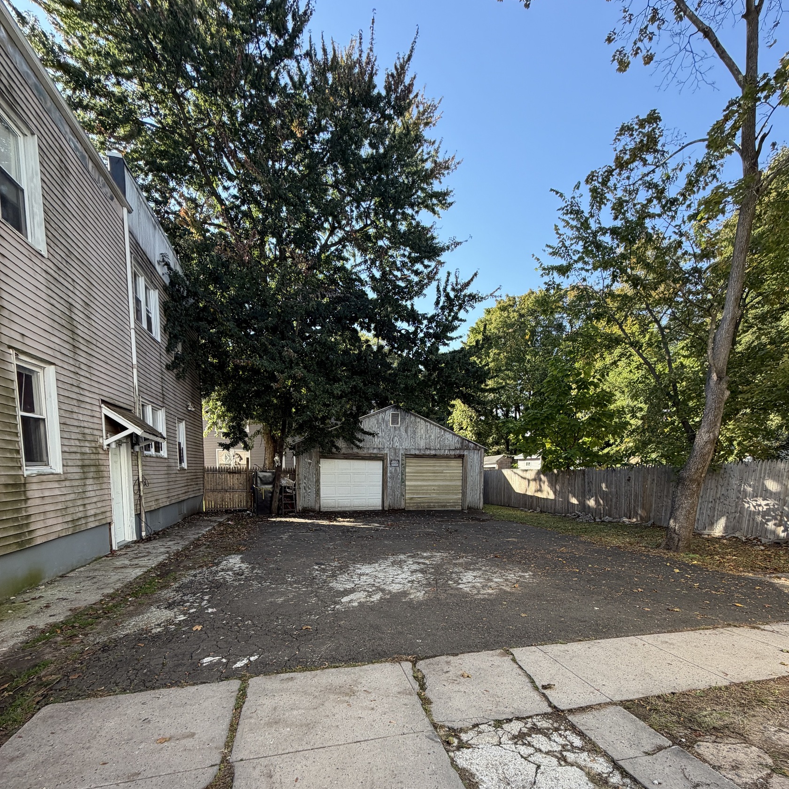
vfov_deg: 81.4
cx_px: 406
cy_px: 521
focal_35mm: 17
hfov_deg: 83.9
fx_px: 438
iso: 50
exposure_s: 1/289
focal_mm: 2.22
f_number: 2.2
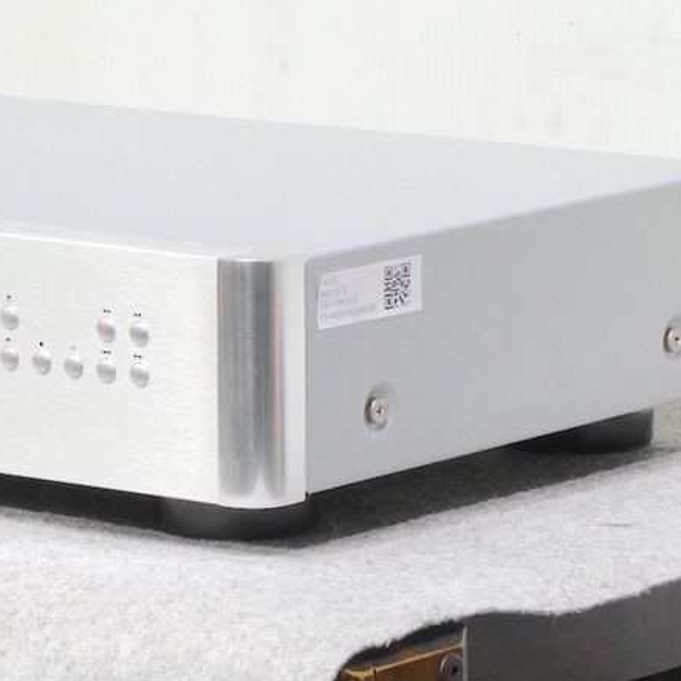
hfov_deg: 6.3
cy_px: 279
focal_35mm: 276
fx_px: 6143
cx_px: 67
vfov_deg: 6.3
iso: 200
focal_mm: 25.6
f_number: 7.1
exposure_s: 1/3.2
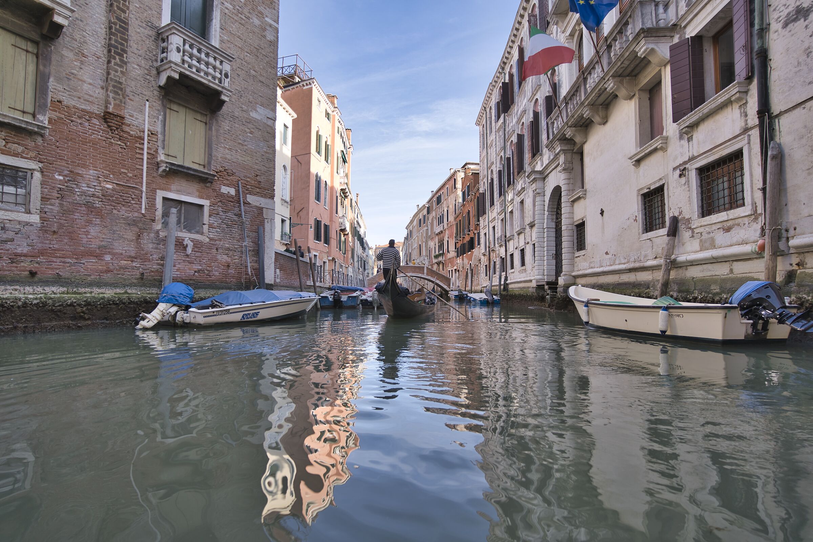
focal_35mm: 17
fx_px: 384
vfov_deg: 70.4
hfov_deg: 93.3
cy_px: 271
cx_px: 406
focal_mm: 17
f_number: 2.8
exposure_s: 1/400
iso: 100
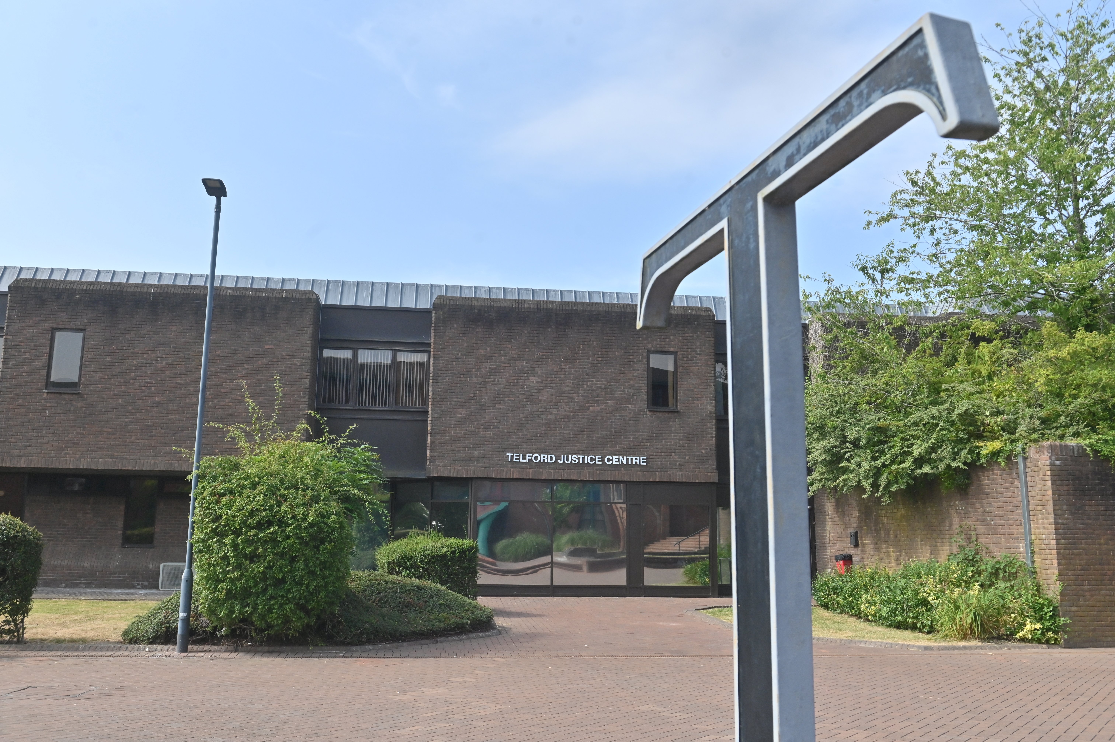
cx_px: 558
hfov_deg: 63.7
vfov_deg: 44.9
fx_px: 898
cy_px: 371
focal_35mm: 29
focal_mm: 29
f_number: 5.6
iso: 640
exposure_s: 1/2500
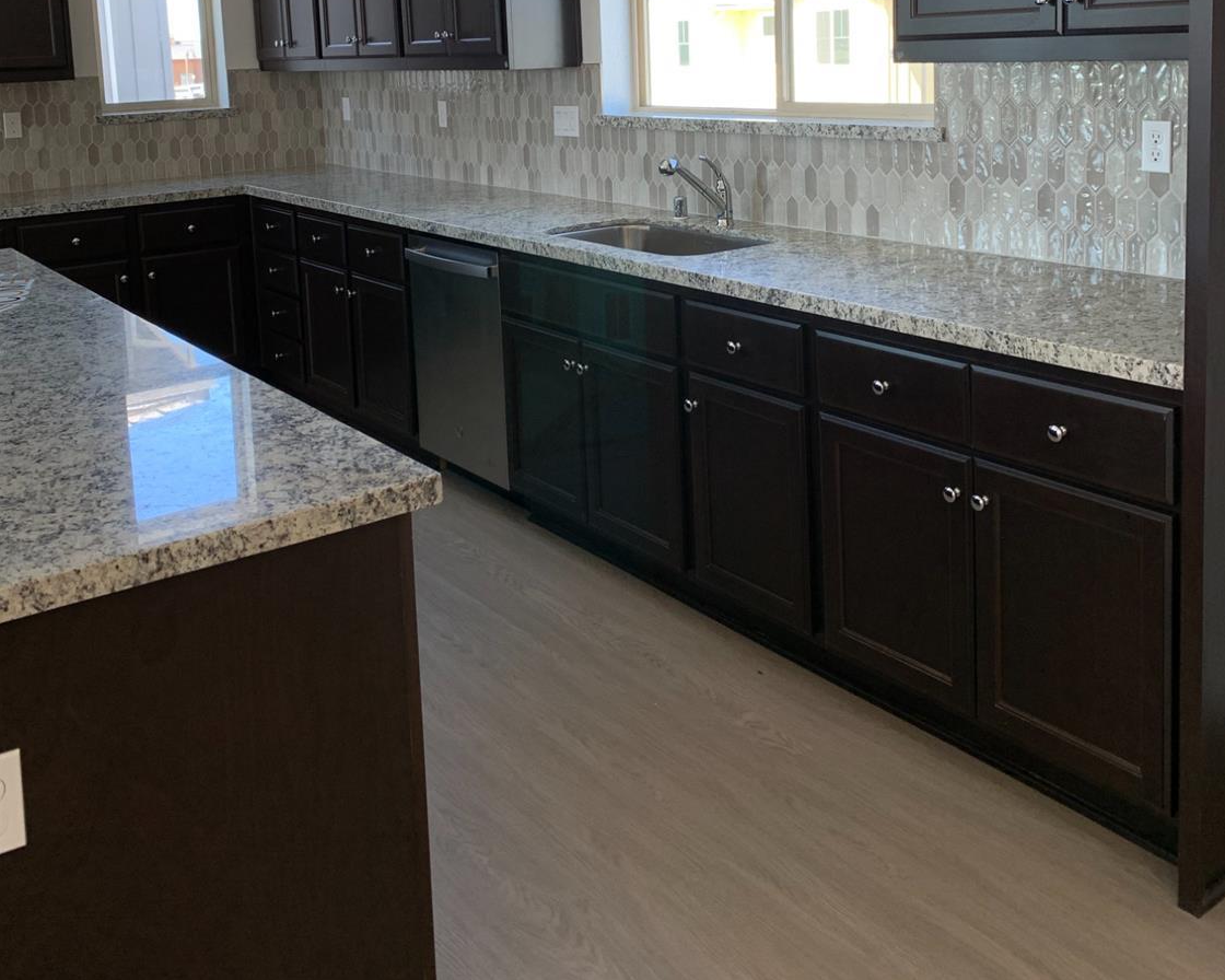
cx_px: 614
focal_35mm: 34
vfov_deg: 41.7
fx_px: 1233
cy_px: 211
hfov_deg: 52.8
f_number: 1.8
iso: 32
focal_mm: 4.25
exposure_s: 1/120
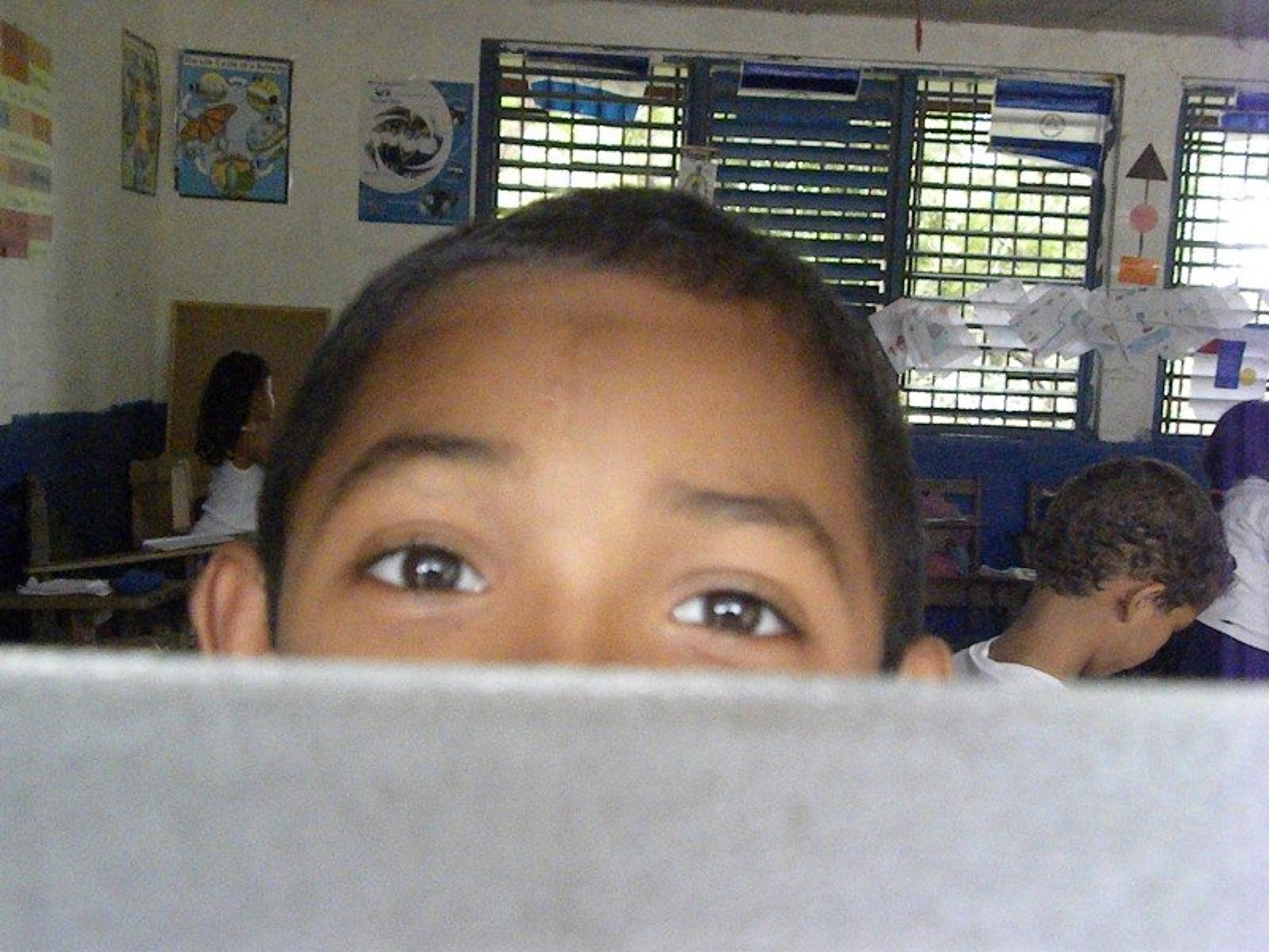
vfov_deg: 35.1
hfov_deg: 45.8
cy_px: 476
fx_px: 1503
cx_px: 634
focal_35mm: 41
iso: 2580
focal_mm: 7.3
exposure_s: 1/260
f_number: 3.2
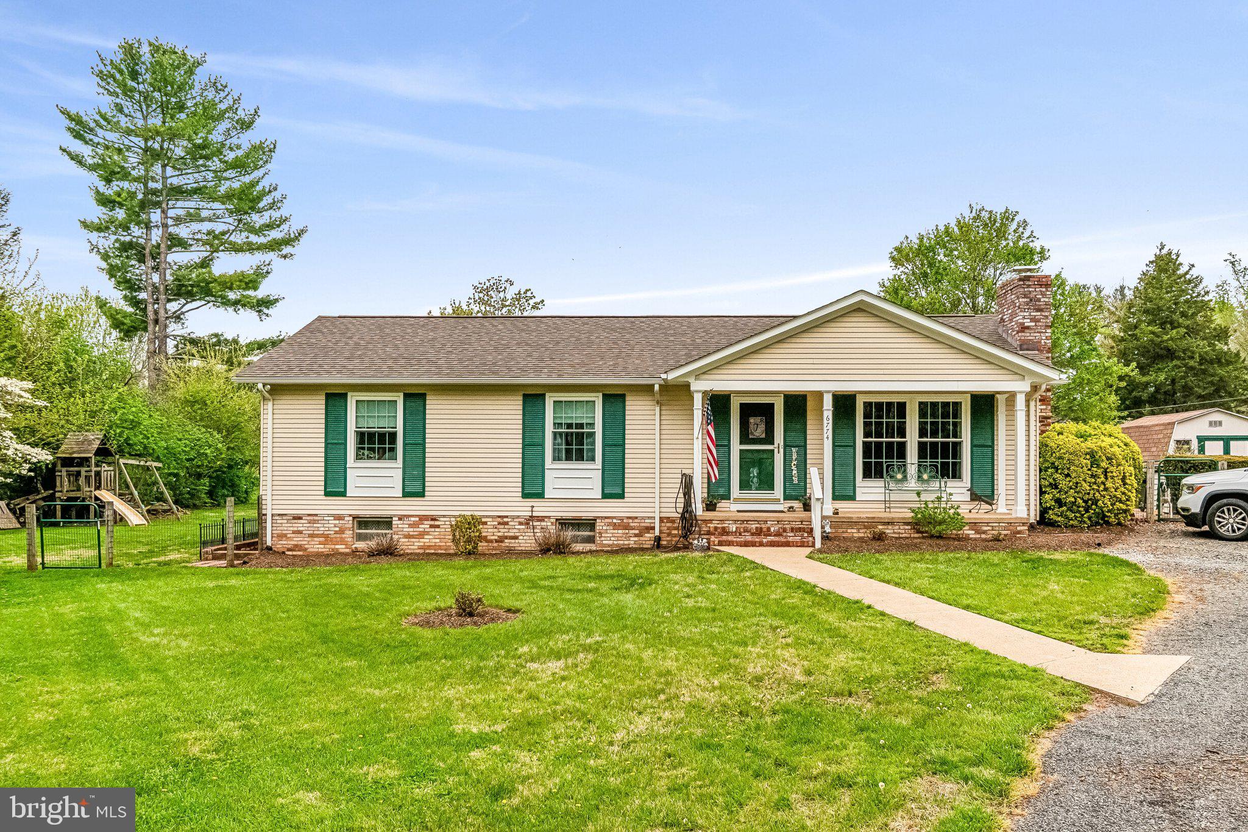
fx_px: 936
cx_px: 624
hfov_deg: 67.4
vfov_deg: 47.9
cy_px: 416
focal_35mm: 27
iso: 400
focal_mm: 18
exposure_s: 1/1600
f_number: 8
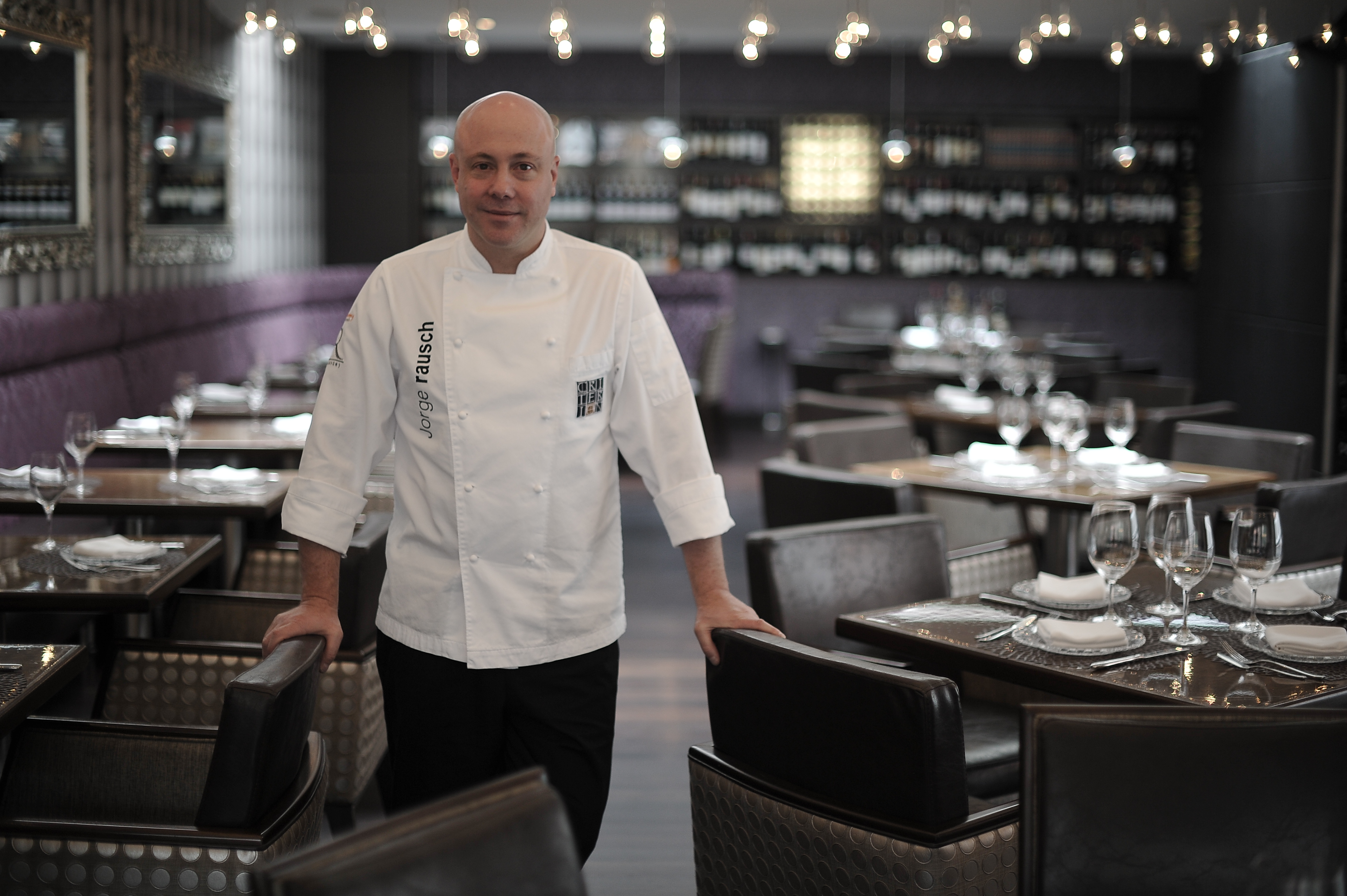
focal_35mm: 50
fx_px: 1870
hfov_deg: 39.6
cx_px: 674
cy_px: 448
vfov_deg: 27.0
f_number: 1.6
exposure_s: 1/640
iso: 640
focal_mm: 50
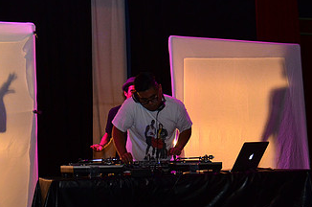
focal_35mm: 64
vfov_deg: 20.9
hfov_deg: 31.4
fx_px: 554
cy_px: 166
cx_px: 134
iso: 1250
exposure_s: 1/160
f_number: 3.5
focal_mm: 24
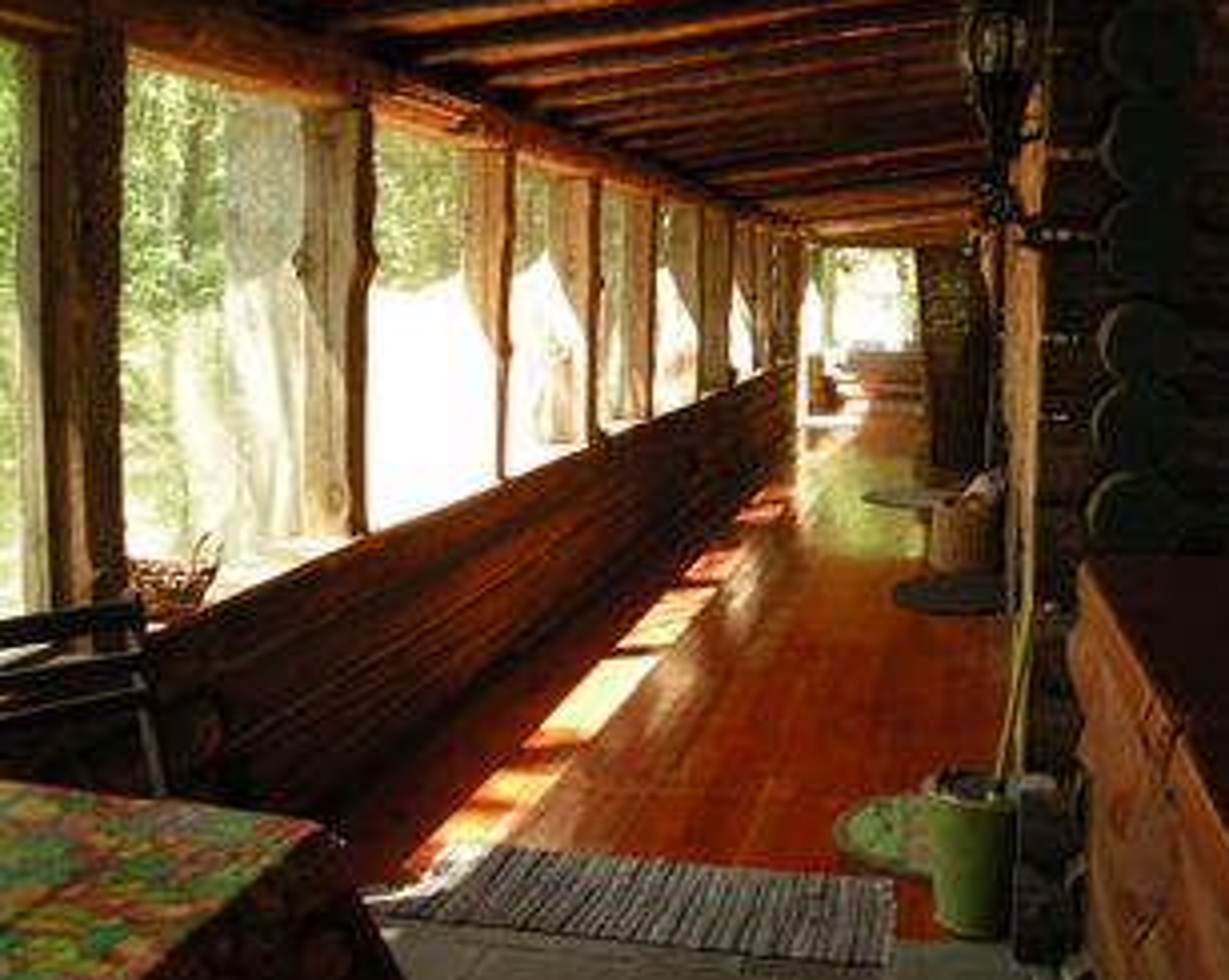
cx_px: 673
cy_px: 440
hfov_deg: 44.8
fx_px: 1490
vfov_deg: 36.4
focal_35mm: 41
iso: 50
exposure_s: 1/11.6
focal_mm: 5.8
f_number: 3
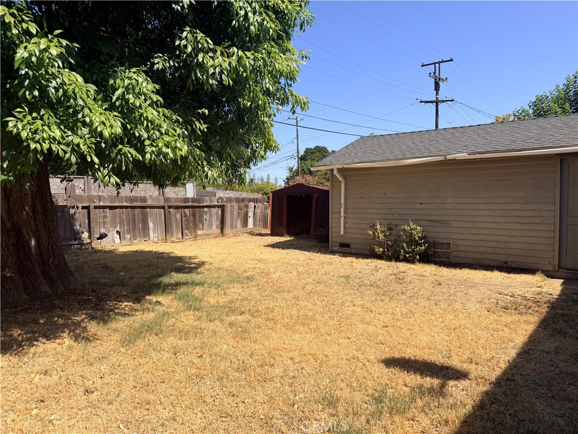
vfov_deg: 56.8
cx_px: 289
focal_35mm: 24
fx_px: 401
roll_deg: -0.1
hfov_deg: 71.6
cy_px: 217
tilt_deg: -3.1
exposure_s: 1/5319
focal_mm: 6.76
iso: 80
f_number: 1.78
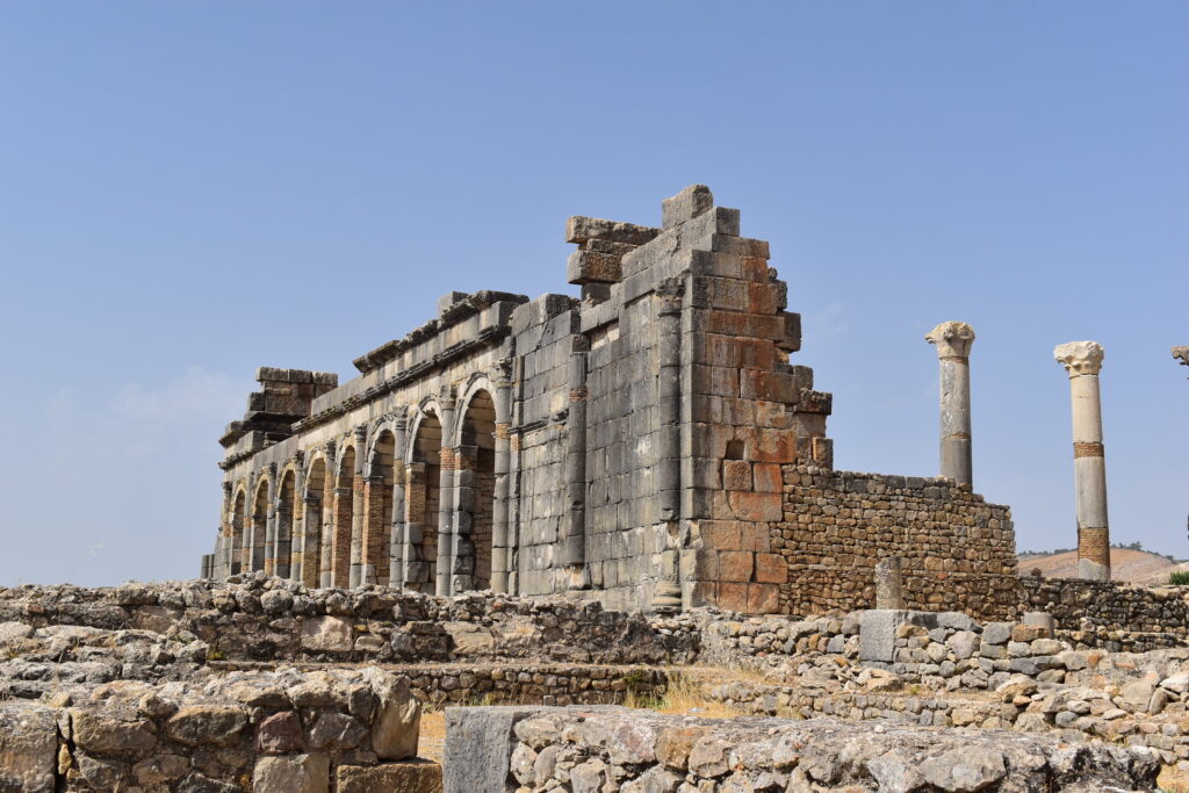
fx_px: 1486
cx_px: 594
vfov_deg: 29.9
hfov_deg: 43.6
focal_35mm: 45
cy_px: 396
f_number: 11
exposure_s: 1/500
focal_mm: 30
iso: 250
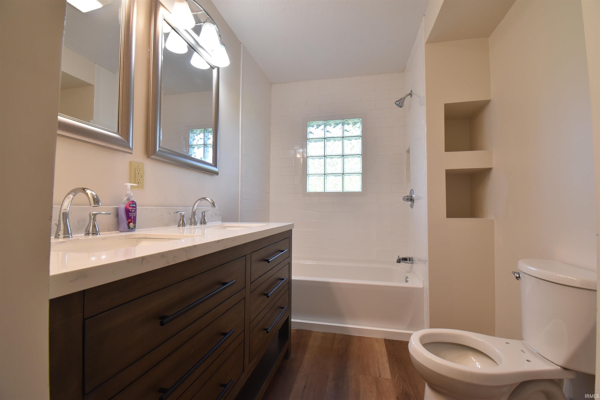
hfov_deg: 100.4
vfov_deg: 77.3
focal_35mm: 15
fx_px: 250
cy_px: 200
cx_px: 300
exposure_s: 1/25
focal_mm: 10
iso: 400
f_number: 9
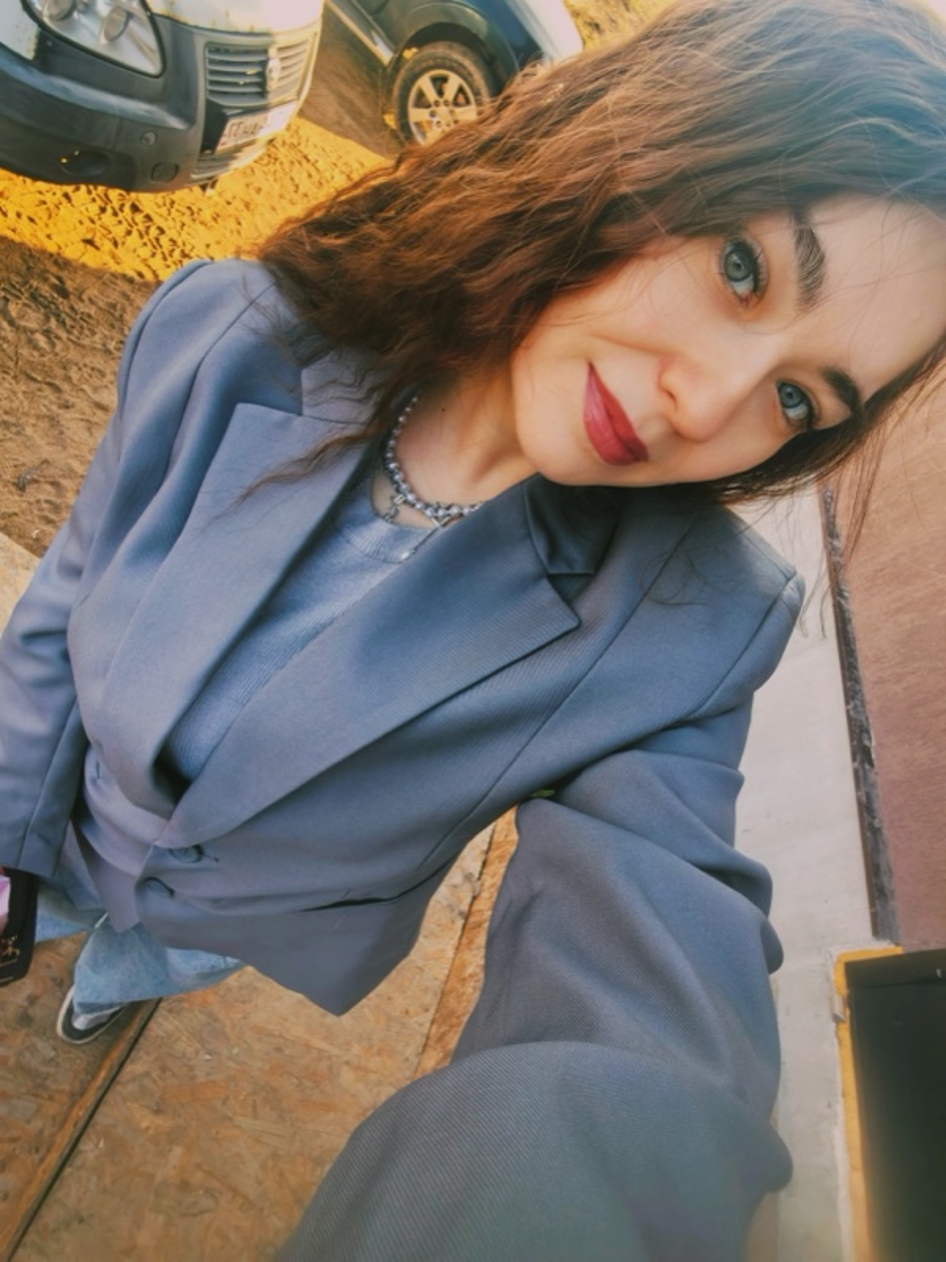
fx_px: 656
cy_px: 631
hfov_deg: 71.6
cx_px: 473
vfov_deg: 87.8
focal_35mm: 18
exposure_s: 1/102
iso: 50
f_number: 2.4
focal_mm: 2.7
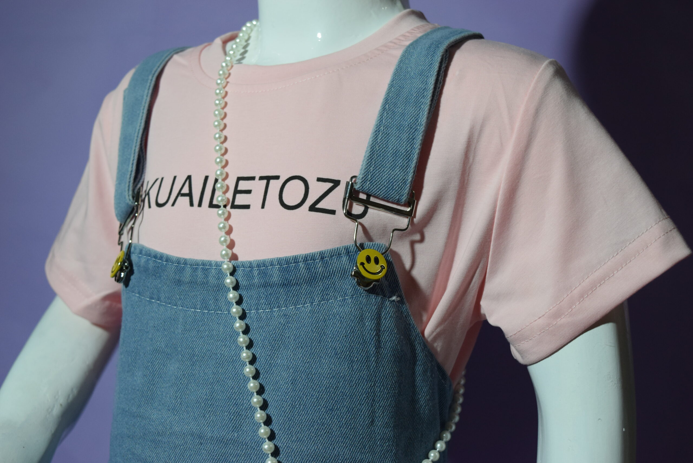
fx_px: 1011
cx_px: 346
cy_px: 232
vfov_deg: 25.8
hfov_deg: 37.8
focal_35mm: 52
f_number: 7.1
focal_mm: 35
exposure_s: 1/200
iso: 800
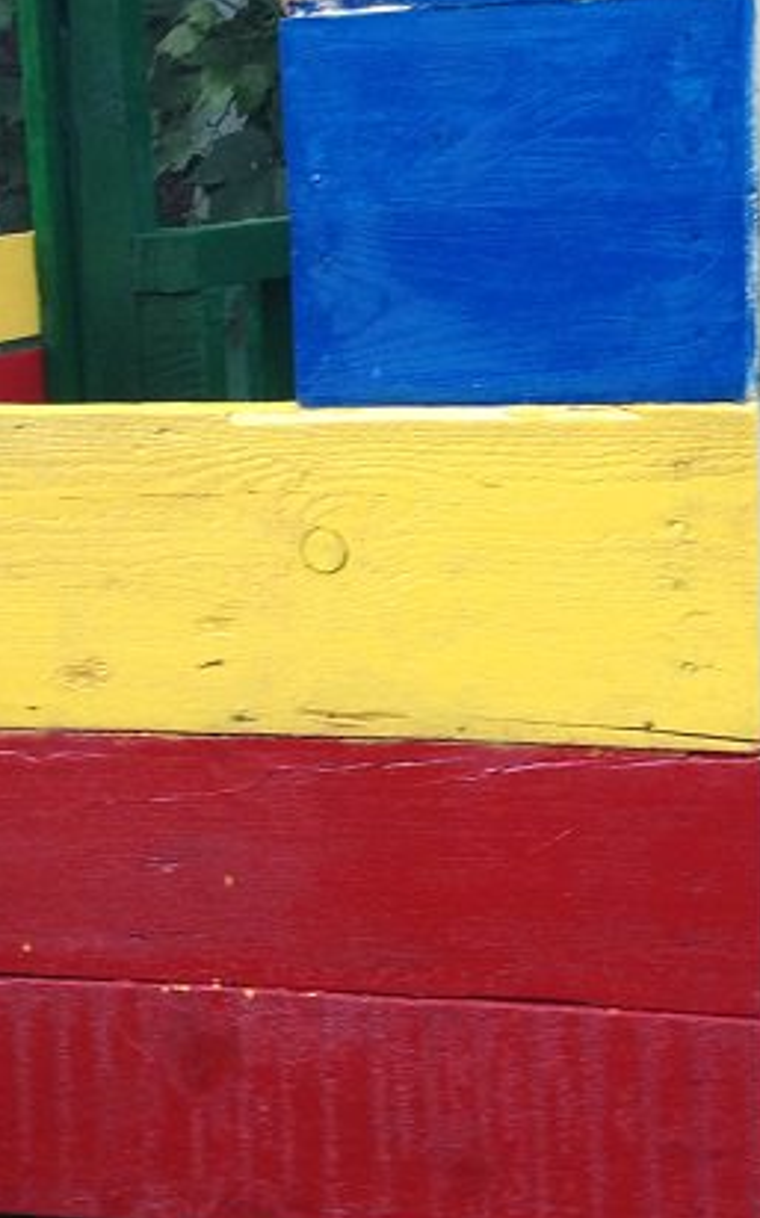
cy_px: 275
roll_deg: +1.4
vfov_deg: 24.1
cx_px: 568
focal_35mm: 85
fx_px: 2821
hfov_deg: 15.3
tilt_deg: -4.0
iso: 50
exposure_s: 1/60
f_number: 2.4
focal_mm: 4.12
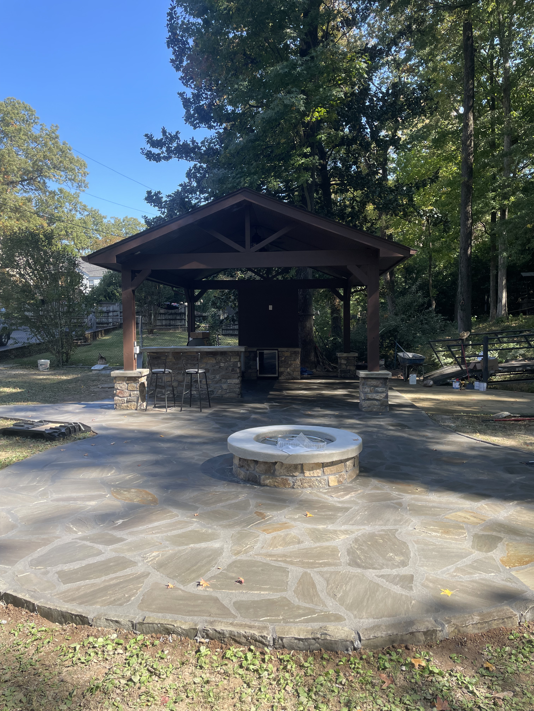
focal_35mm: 26
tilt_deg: -2.8
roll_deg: +0.8
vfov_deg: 67.3
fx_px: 535
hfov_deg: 53.1
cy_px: 356
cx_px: 267
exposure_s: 1/711
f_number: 1.6
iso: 32
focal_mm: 4.2
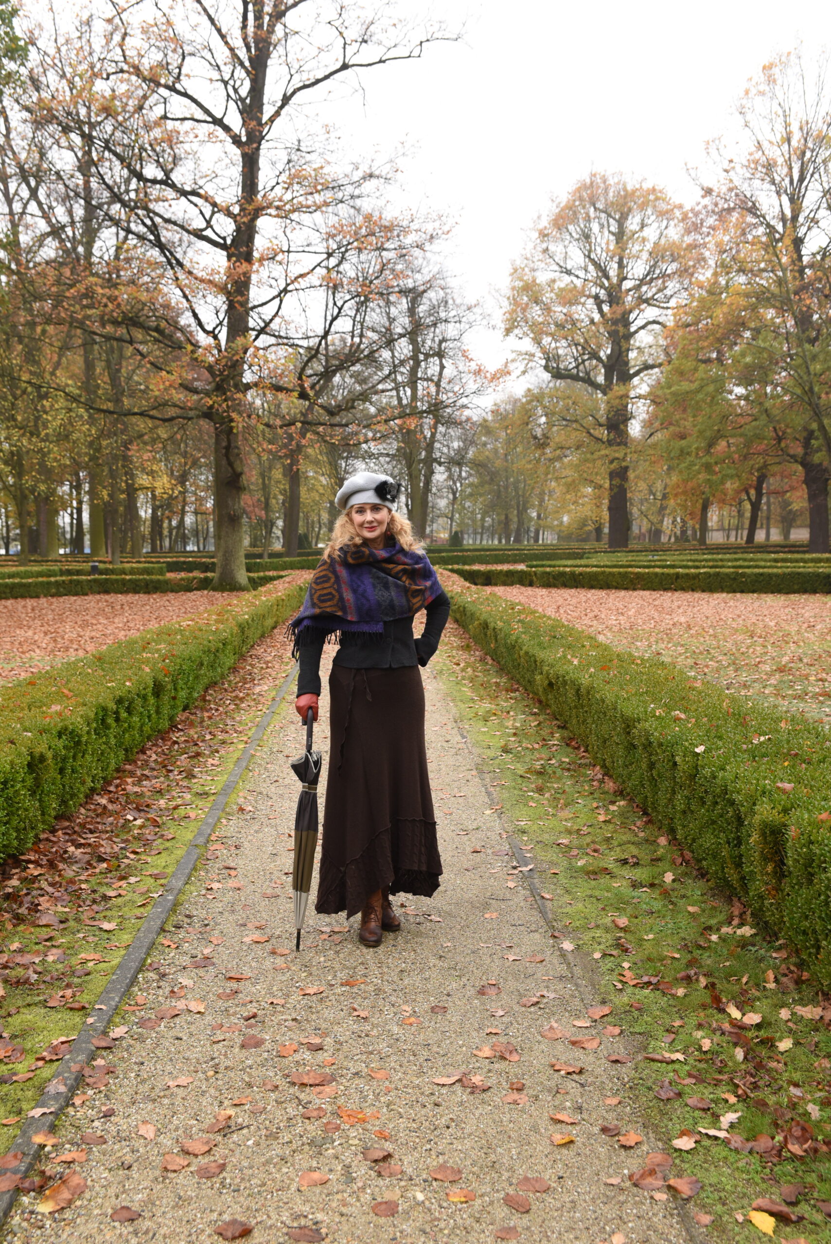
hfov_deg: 37.9
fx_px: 1211
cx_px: 416
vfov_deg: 54.4
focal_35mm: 35
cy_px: 622
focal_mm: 35
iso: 1000
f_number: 6.3
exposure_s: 1/320
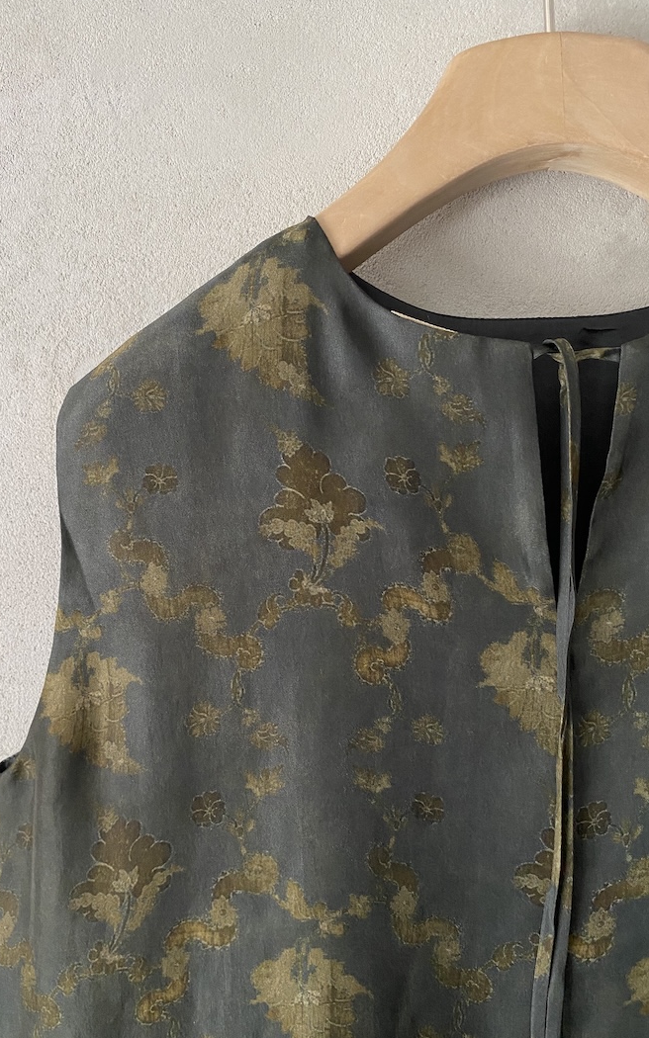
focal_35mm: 28
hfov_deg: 44.4
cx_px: 272
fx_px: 793
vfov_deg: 66.5
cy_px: 520
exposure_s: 1/71
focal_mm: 4.25
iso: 125
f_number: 1.8
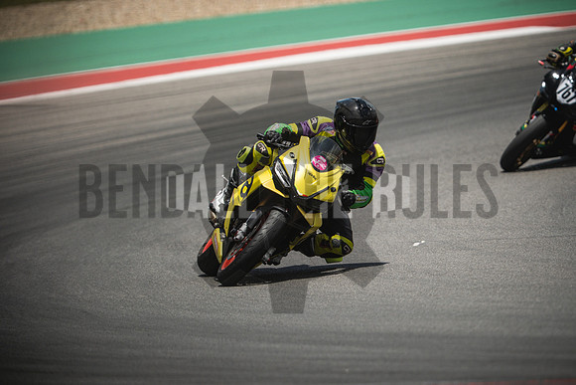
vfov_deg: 3.3
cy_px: 192
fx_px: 6721
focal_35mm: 420
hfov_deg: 4.9
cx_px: 288
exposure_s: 1/4000
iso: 400
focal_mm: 280
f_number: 2.8
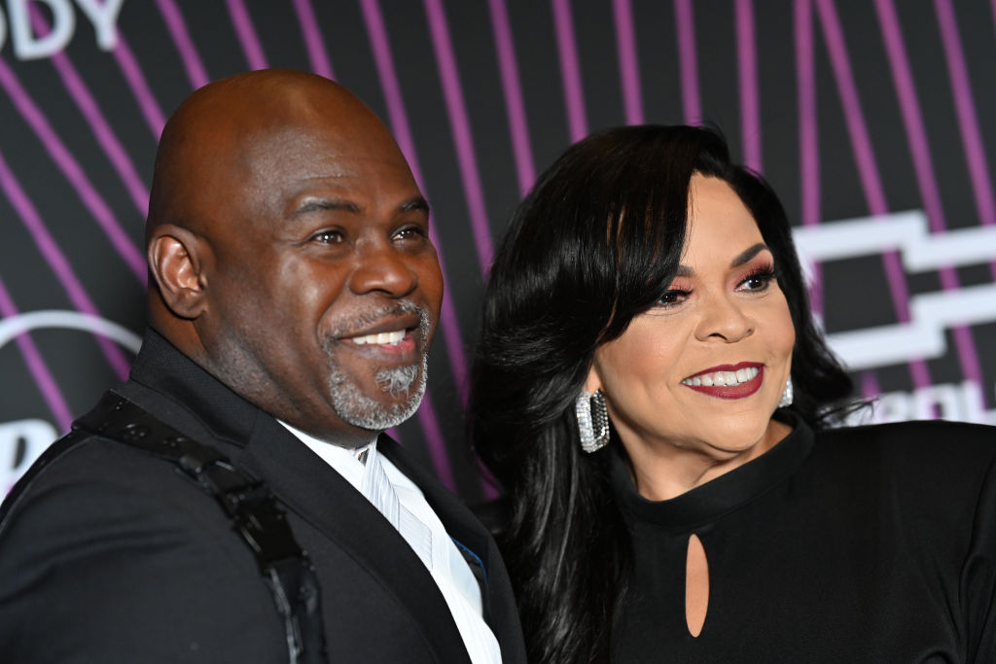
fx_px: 2352
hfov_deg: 23.9
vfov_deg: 16.1
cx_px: 498
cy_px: 332
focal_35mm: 85
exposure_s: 1/640
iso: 1600
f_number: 2.8
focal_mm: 85
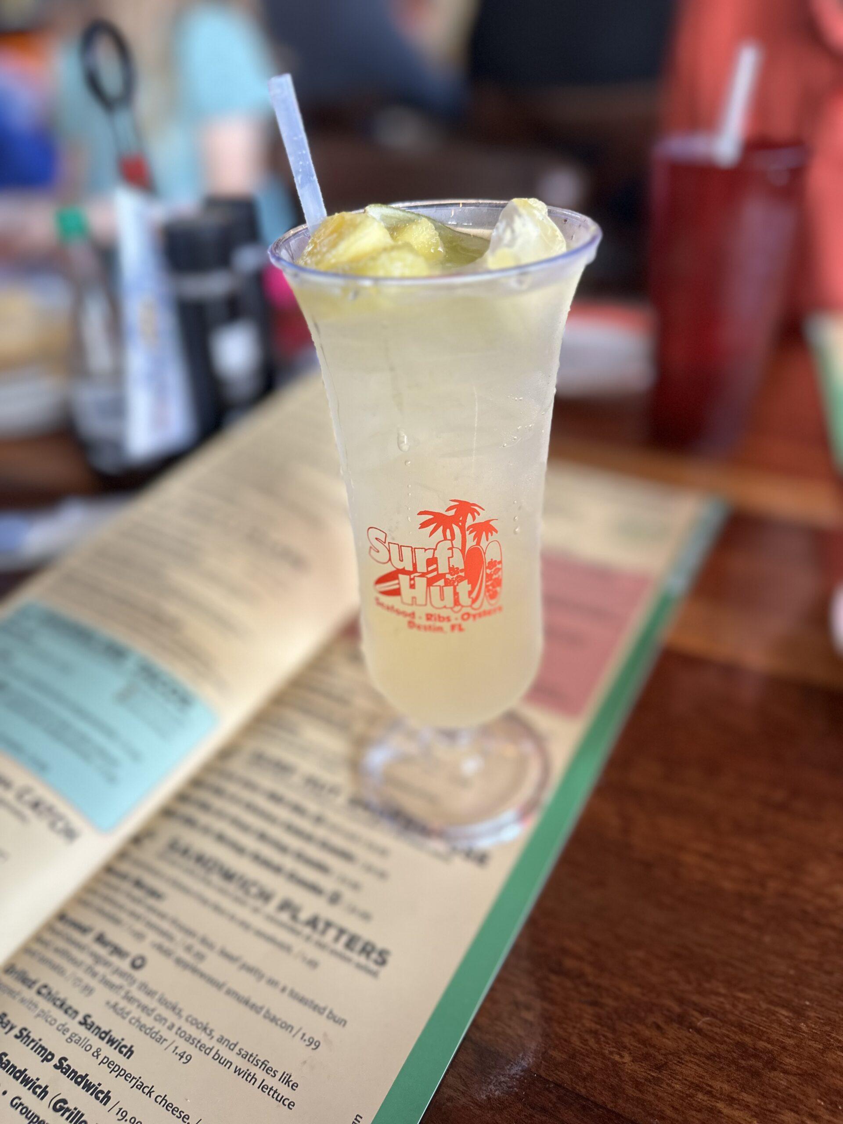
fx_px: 779
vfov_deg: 71.6
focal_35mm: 24
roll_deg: +3.3
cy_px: 562
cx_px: 422
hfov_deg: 56.8
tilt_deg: -34.3
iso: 160
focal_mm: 6.86
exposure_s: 1/60
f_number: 1.78
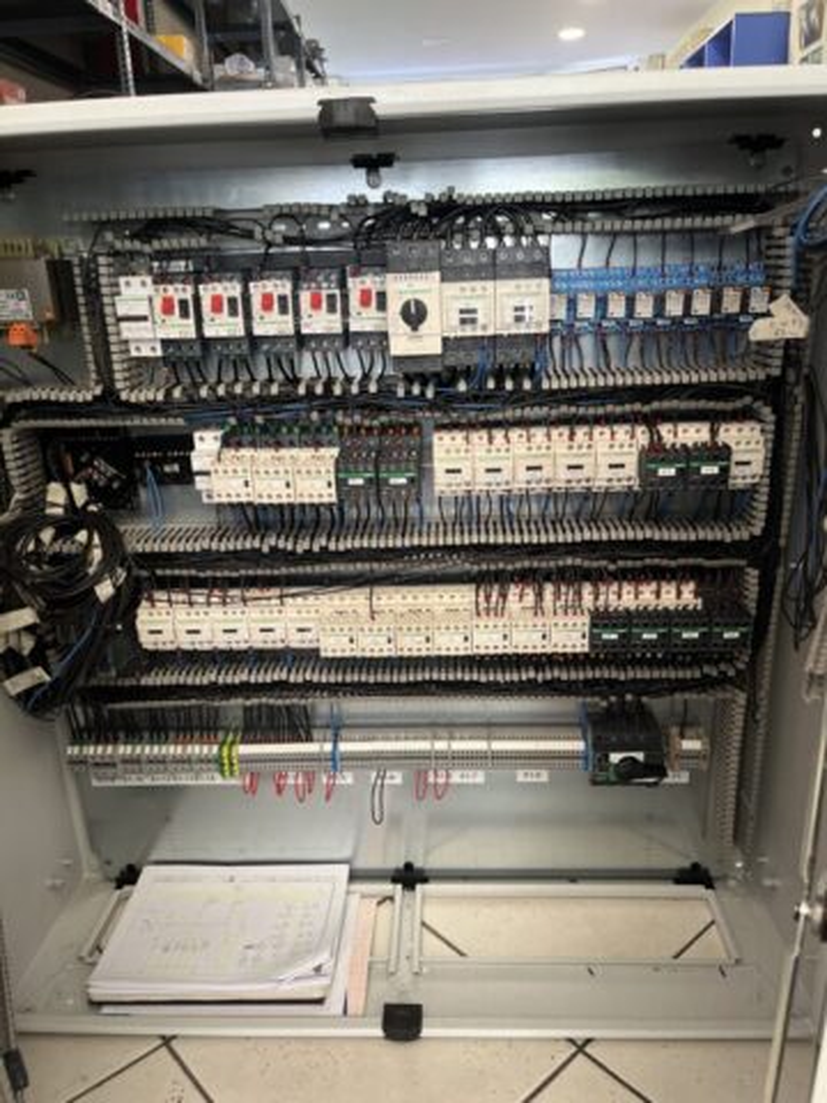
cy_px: 552
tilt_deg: -18.8
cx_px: 414
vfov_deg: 67.3
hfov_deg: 53.1
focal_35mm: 26
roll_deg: +4.3
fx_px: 828
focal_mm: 5.1
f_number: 1.6
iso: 160
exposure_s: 1/50
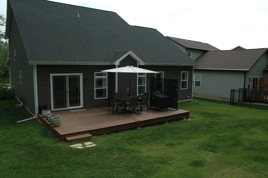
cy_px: 89
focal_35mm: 27
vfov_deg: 47.8
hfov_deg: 67.4
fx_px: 201
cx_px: 134
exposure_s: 1/500
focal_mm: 18
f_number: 6.3
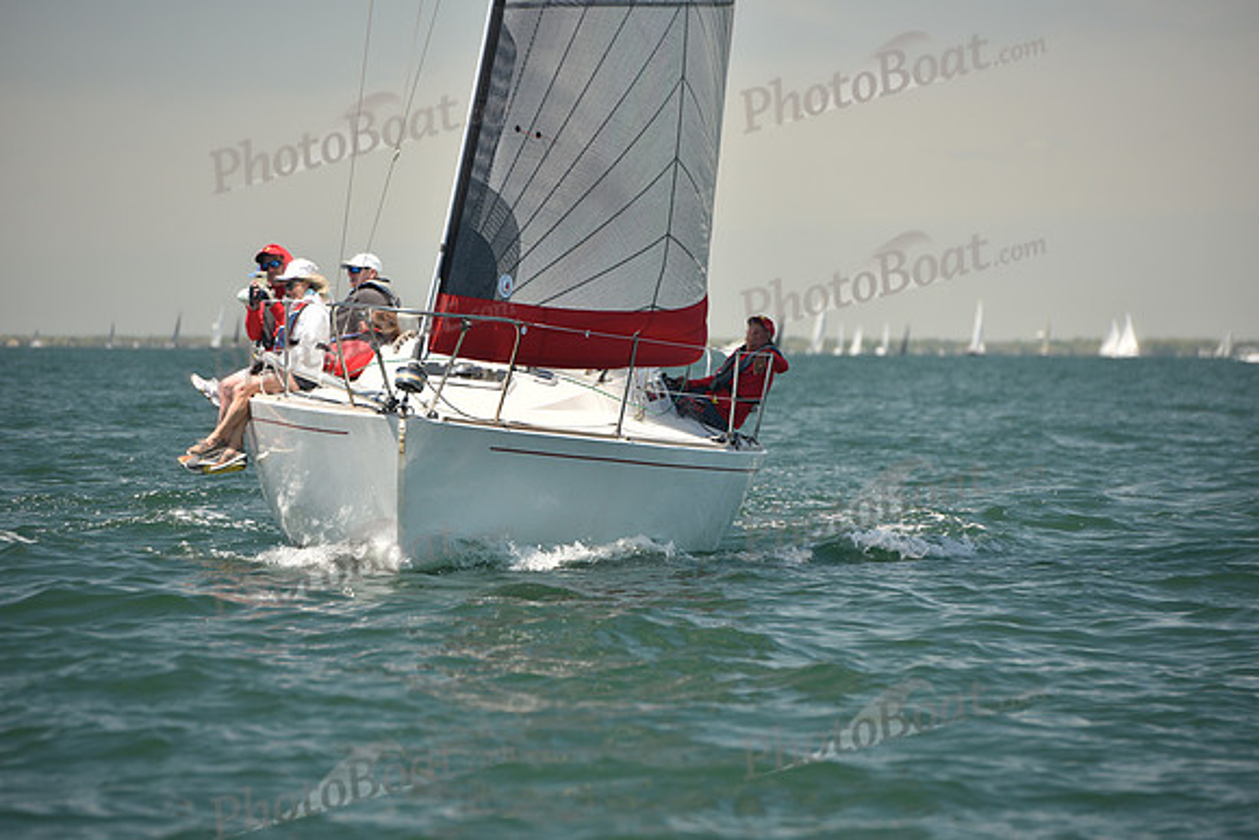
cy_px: 420
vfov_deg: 6.9
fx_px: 6996
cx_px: 630
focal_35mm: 200
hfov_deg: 10.3
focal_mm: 200
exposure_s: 1/800
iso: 250
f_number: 4.5
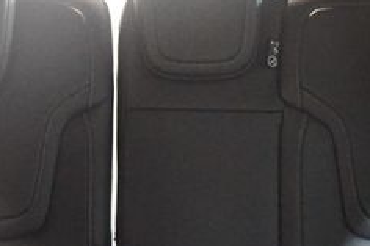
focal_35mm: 122
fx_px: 1253
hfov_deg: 16.8
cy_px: 177
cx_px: 196
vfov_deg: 11.2
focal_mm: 30
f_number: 4
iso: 12800
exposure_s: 1/25
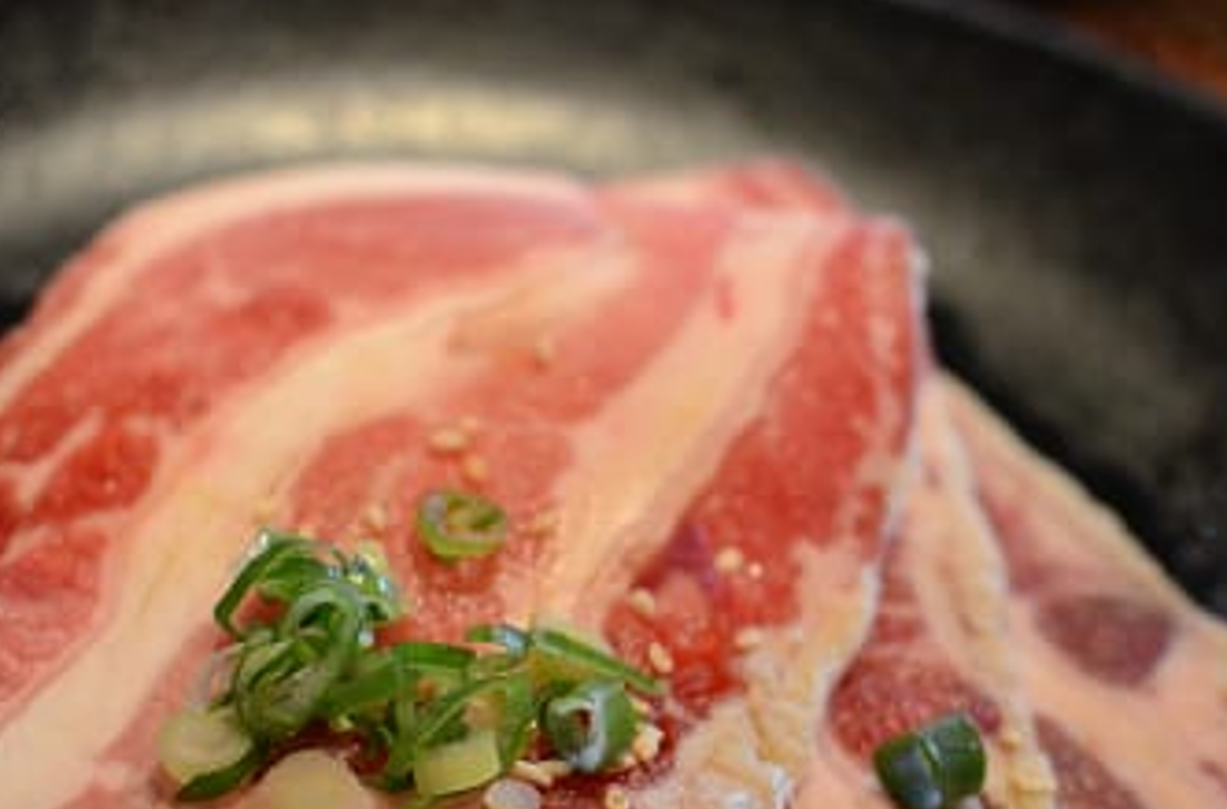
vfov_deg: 13.7
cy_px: 519
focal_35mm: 99
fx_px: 3361
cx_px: 597
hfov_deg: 20.7
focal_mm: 35
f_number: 3.2
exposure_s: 1/80
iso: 2000
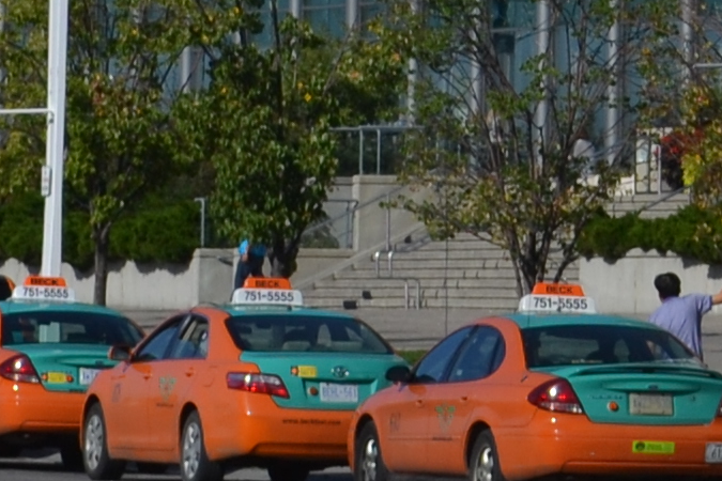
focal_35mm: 389
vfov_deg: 3.5
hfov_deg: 5.2
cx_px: 1120
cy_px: -896
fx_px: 7801
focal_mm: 38
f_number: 8
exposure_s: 1/640
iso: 100
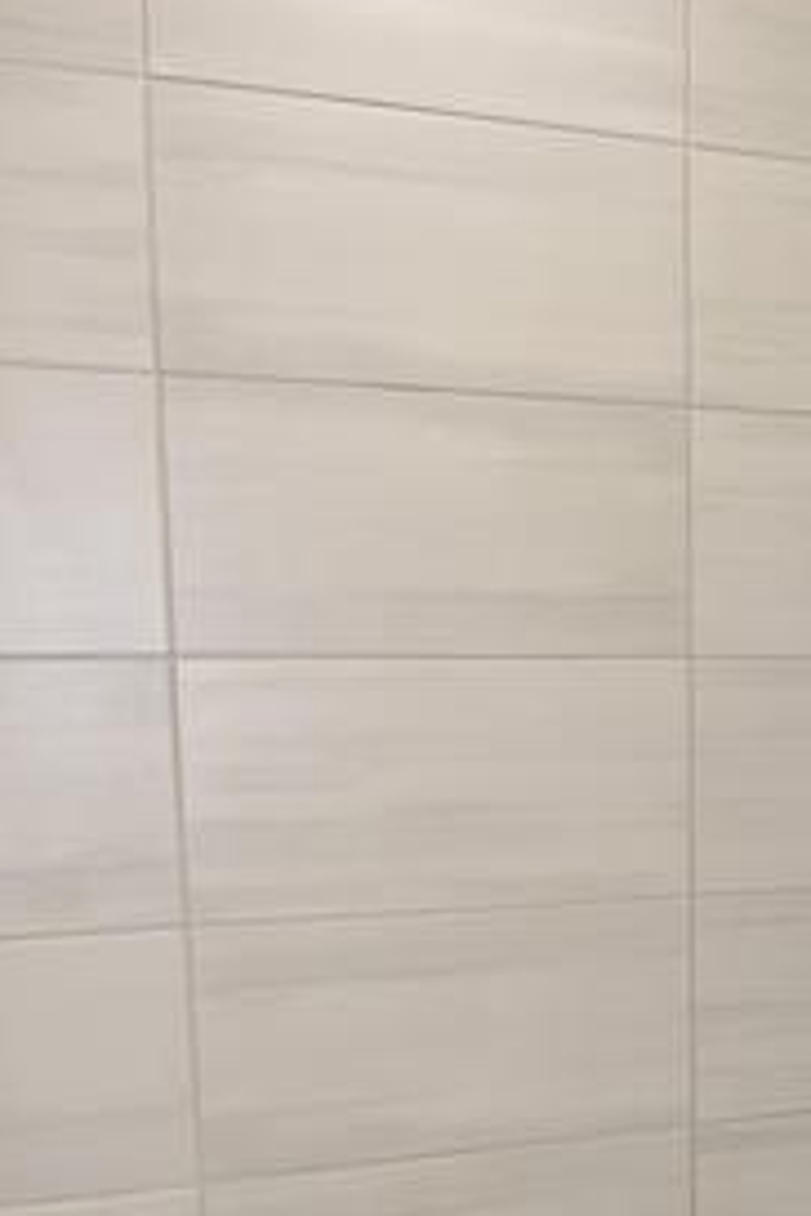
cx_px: 811
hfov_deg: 28.1
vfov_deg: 42.6
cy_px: 869
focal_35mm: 45
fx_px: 1521
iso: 360
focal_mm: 16
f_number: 5
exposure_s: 1/60
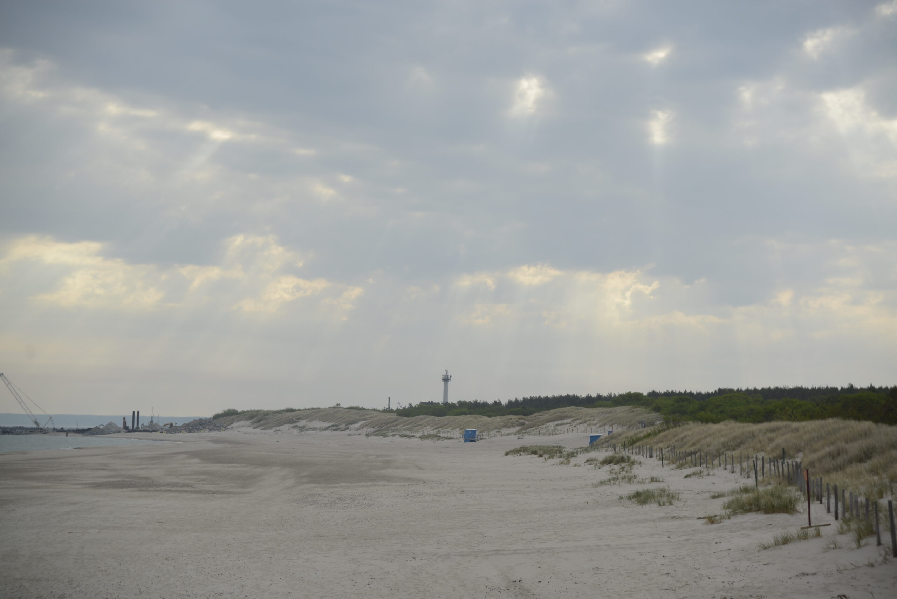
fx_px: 2119
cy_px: 300
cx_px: 448
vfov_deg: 16.1
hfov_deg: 23.9
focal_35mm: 85
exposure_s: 1/1600
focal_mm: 85
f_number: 4
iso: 200
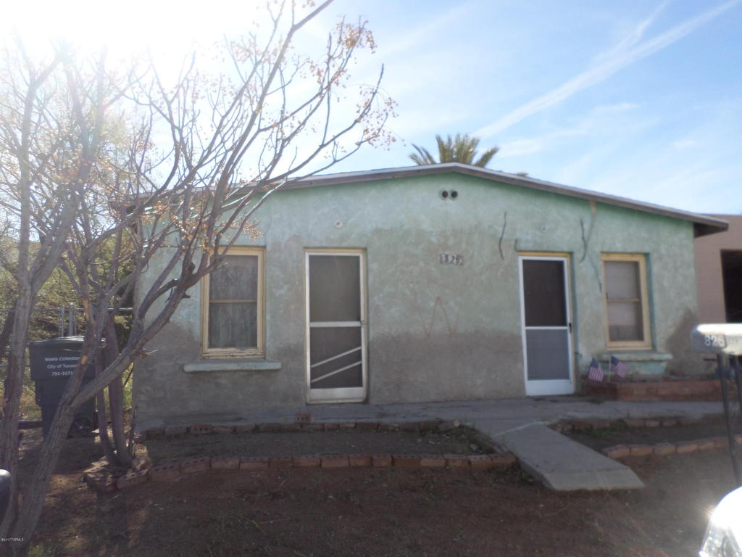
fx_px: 536
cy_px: 278
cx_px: 371
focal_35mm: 25
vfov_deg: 54.9
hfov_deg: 69.4
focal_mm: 4.5
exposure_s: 1/750
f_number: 2.5
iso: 80
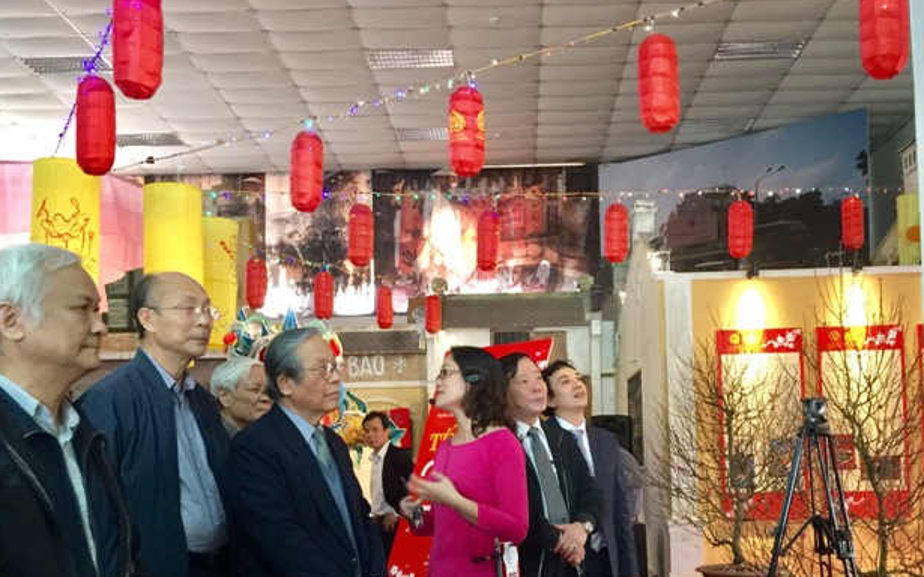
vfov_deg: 31.6
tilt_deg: +3.9
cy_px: 410
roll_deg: -0.6
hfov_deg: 49.3
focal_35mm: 40
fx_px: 1007
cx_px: 490
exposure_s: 1/17
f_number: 2.2
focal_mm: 4.15
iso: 160
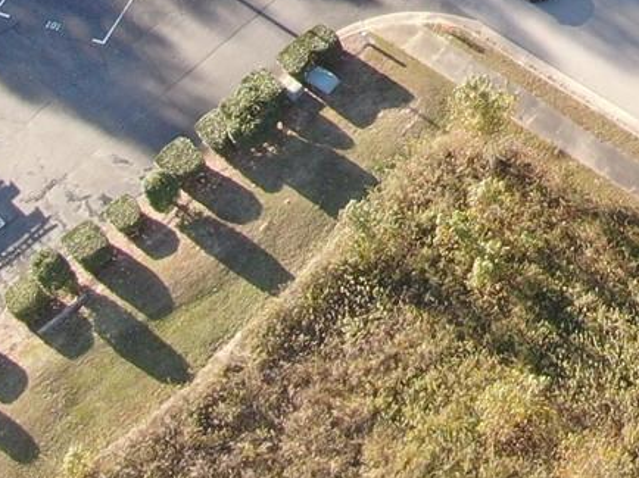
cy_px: -575
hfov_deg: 15.4
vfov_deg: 11.0
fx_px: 2177
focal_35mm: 118
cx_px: 972
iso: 100
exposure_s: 1/160
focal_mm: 4.48
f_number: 2.8
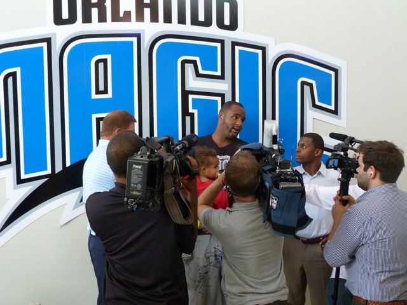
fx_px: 435
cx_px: 204
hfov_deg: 50.1
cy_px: 152
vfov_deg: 38.7
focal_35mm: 37
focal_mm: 6.7
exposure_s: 1/30
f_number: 3.1
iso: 400
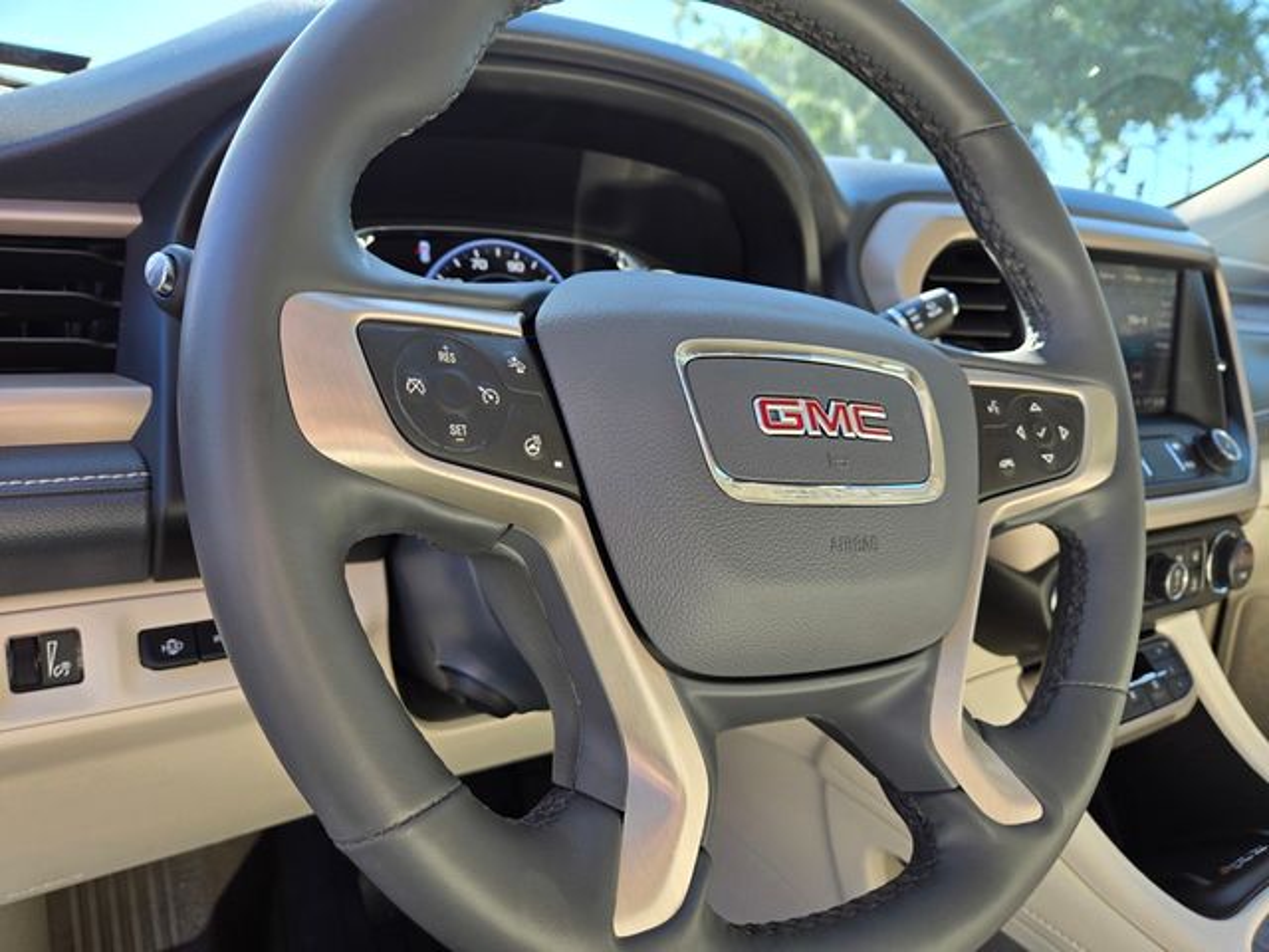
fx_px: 843
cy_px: 476
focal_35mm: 23
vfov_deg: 58.9
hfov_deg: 73.9
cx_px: 634
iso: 25
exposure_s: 1/180
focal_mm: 5.4
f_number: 1.8
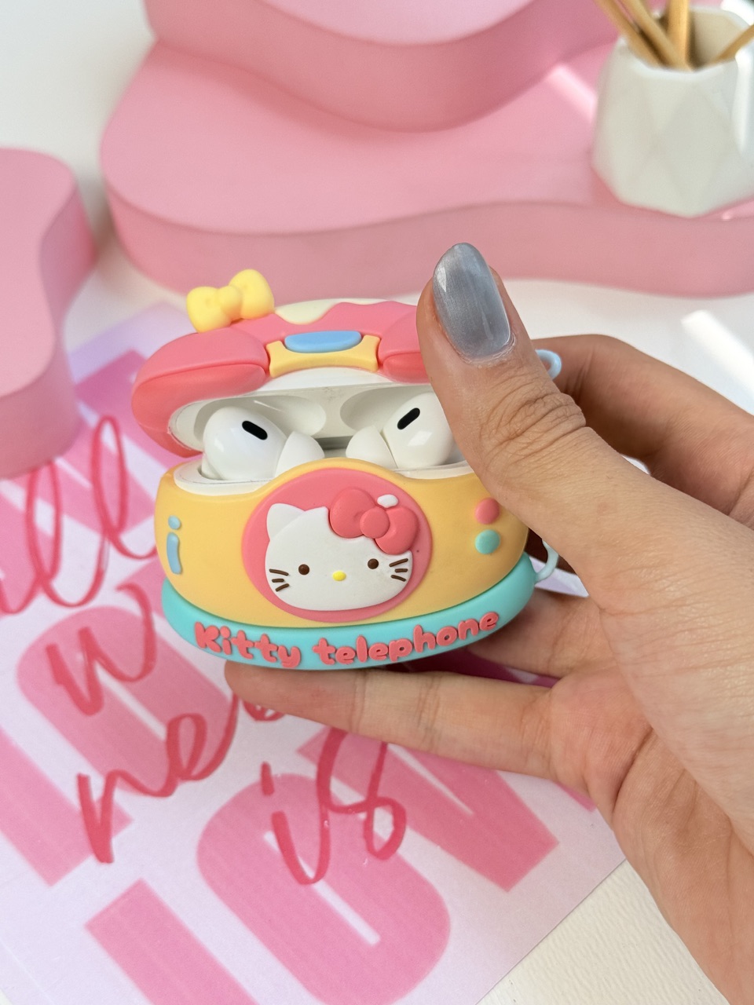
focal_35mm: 48
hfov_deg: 30.3
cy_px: 502
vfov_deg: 39.7
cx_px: 377
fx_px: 1394
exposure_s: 1/2342
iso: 80
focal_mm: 6.76
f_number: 1.78
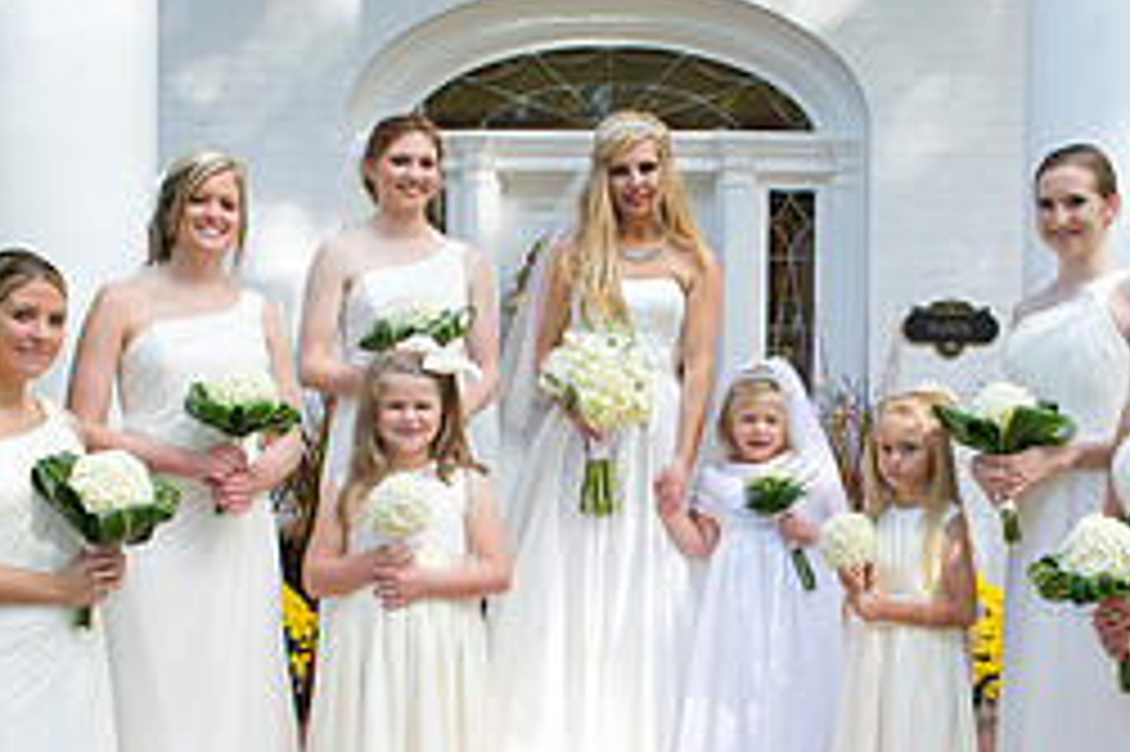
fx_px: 1882
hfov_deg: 33.4
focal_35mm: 60
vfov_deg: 22.4
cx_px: 635
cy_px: 558
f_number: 7.1
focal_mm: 26
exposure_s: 1/250
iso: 400
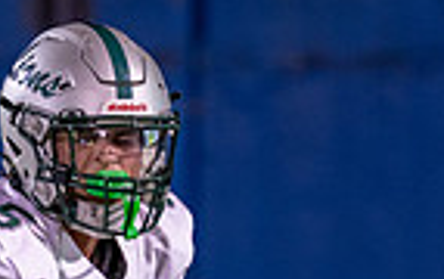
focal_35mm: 834
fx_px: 10112
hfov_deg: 2.5
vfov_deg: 1.6
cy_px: 424
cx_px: -4
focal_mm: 135
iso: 640
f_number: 1.8
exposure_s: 1/1250
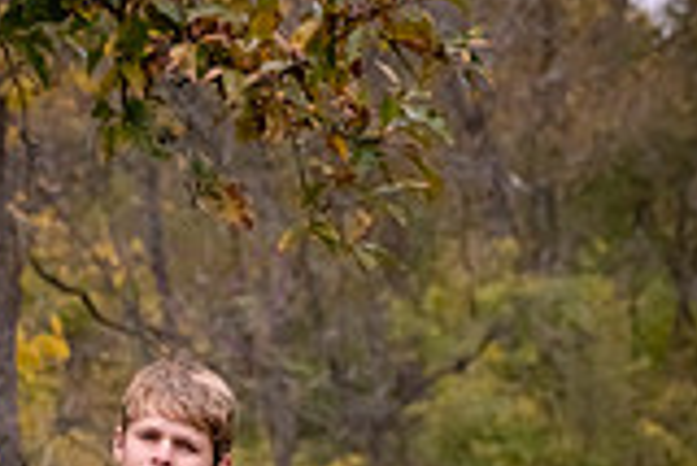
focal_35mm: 259
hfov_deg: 7.9
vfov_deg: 5.3
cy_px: 688
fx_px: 5019
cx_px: 240
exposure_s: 1/800
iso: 2000
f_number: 6.3
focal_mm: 92
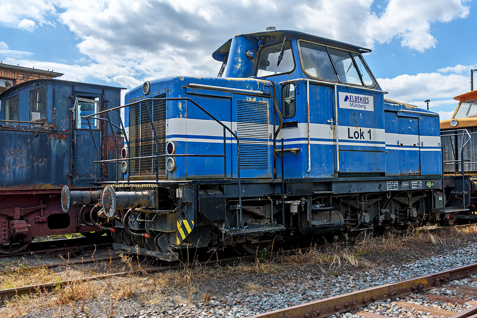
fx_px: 437
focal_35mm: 33
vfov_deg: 40.0
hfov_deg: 57.2
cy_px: 159
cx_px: 238
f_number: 8
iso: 200
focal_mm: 22
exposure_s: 1/1000
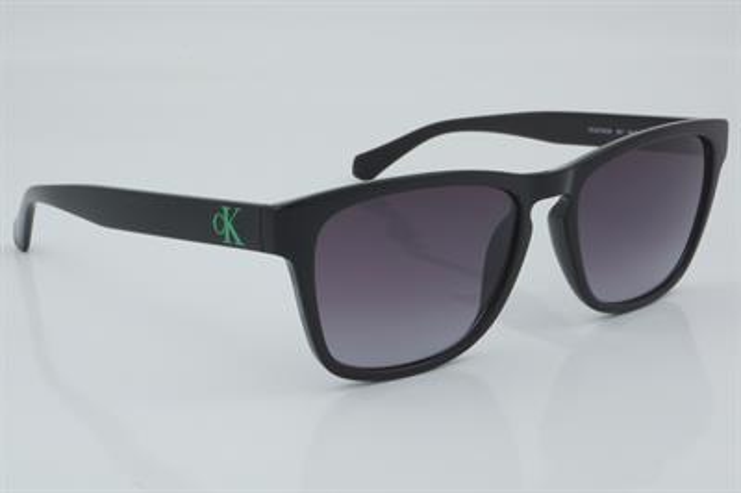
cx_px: 370
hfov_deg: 27.0
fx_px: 1542
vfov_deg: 18.2
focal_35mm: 75
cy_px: 246
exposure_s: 1/4
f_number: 32
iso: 100
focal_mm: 50
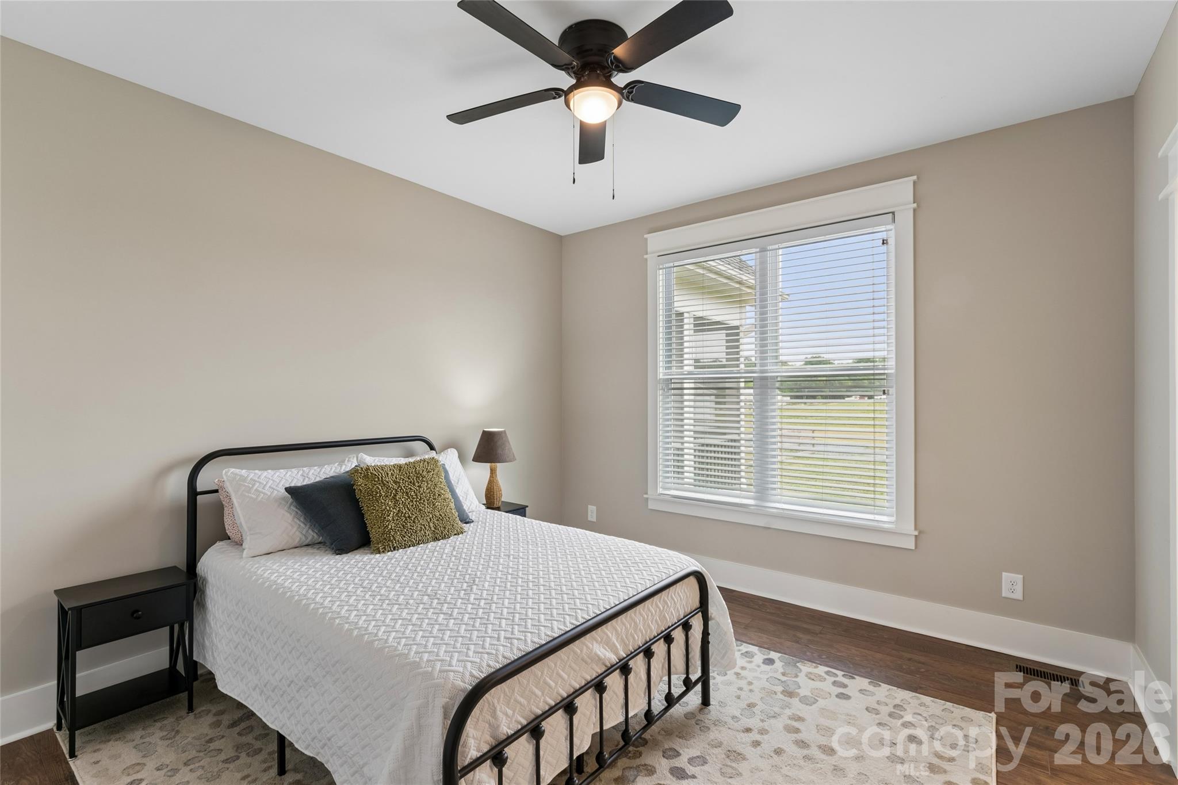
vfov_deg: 73.4
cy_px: 392
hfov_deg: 96.4
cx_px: 589
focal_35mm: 16
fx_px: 527
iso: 400
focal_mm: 16.1
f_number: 13
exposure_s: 1/5
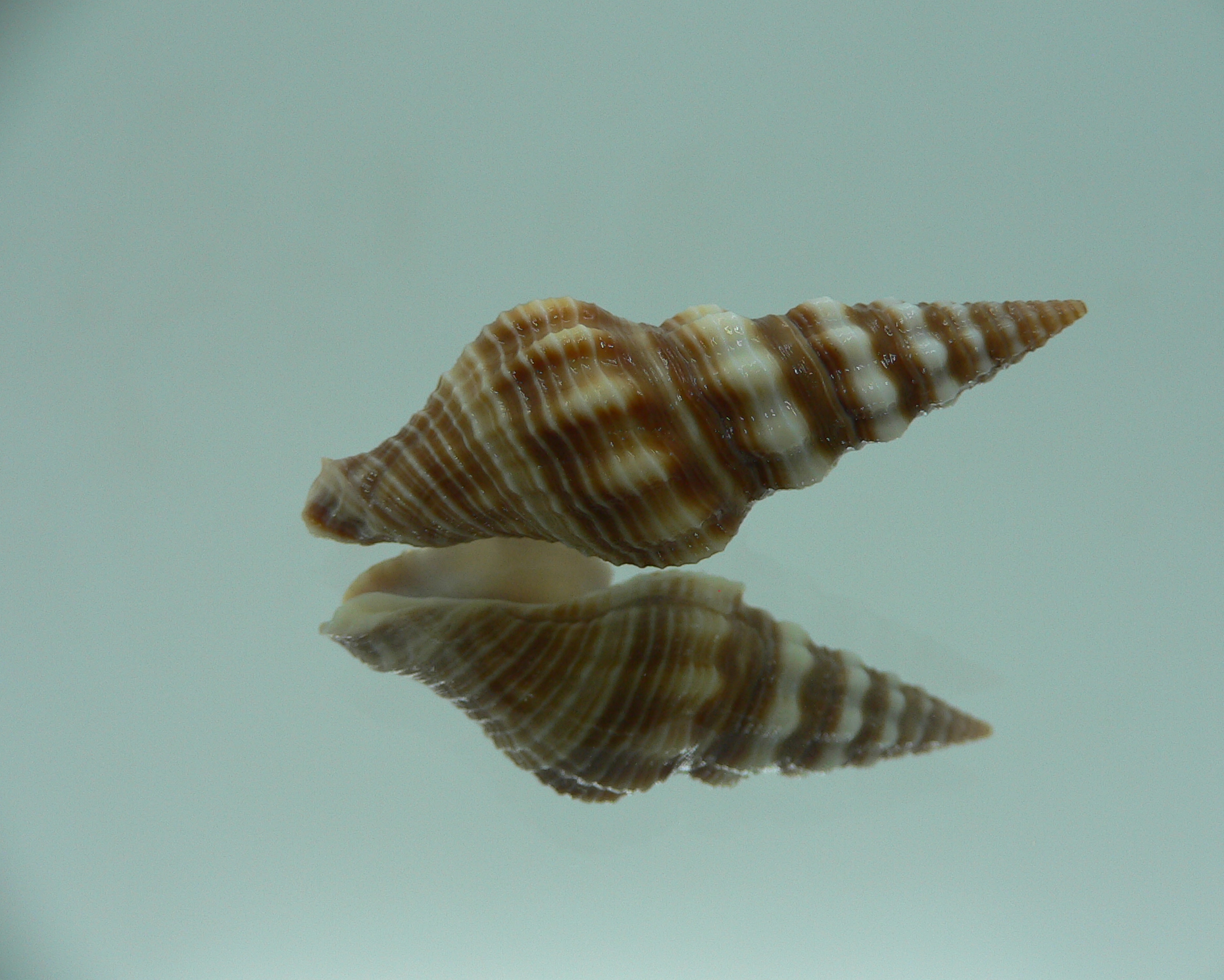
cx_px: 645
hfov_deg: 49.1
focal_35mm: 37
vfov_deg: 40.1
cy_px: 493
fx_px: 1340
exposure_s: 1/60
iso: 80
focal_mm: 4.6
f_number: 2.8
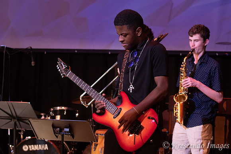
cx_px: 116
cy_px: 77
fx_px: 674
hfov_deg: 19.5
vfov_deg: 13.0
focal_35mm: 105
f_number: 4
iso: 1600
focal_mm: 70
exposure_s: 1/200
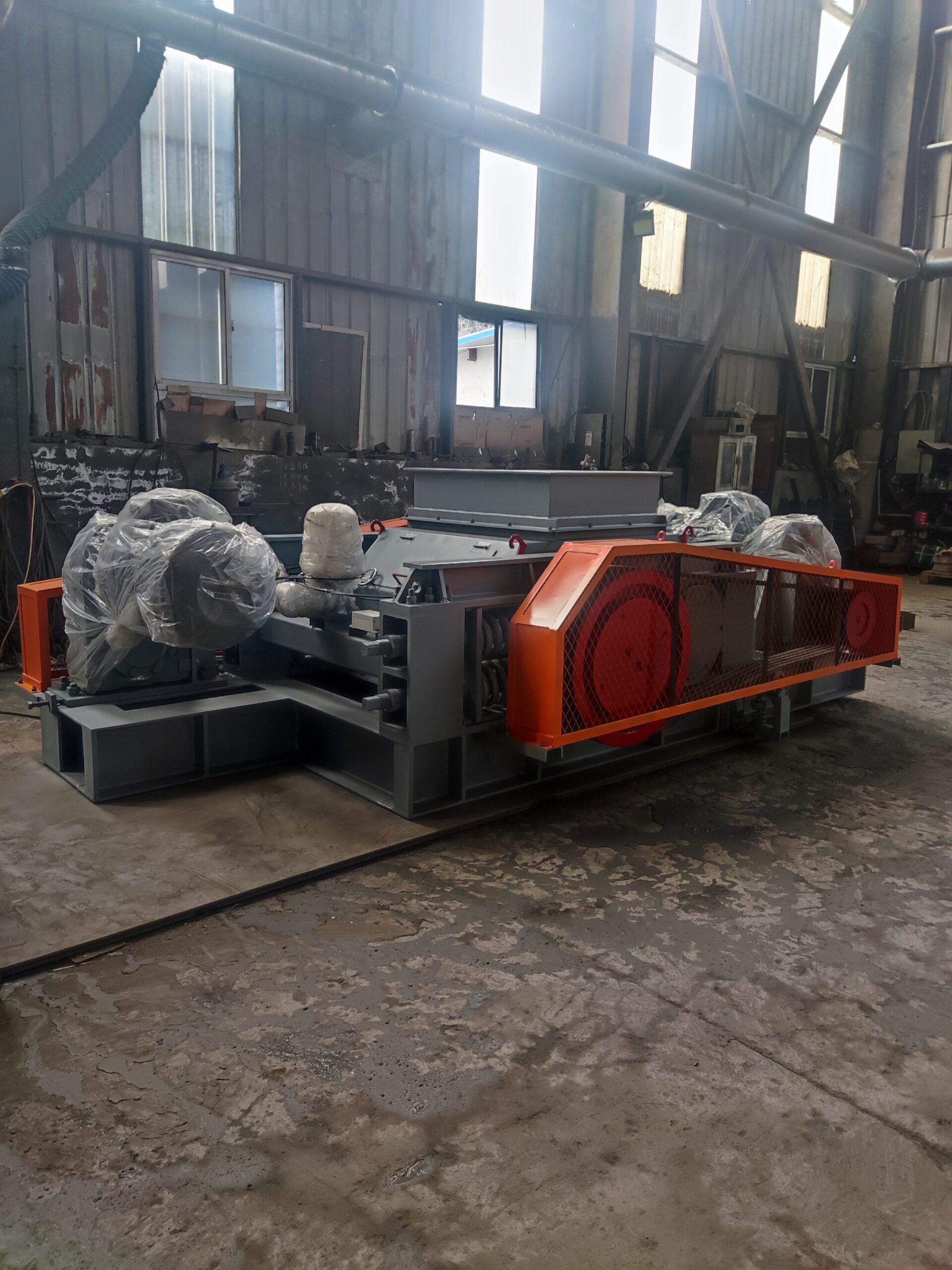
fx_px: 917
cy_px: 635
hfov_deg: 54.9
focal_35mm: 25
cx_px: 476
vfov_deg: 69.4
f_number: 1.79
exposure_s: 1/33
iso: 802
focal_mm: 4.71
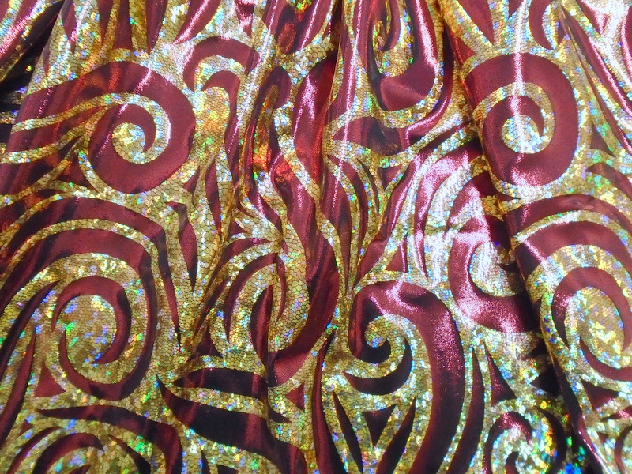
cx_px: 316
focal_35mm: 26
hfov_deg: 67.3
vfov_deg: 53.1
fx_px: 475
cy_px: 237
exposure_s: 1/20
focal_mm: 4.6
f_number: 3.2
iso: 400
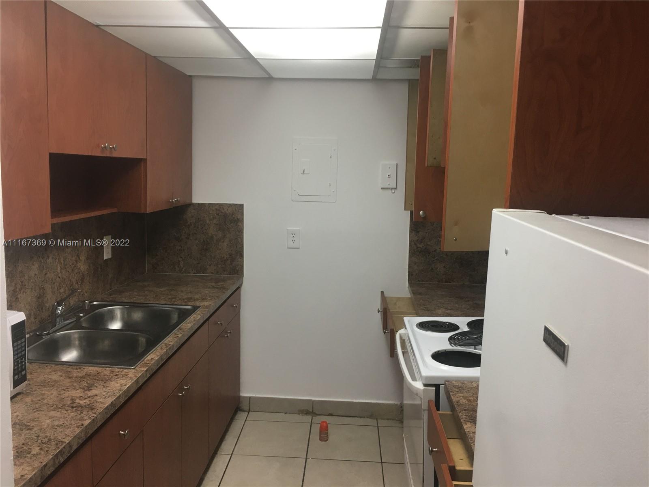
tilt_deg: -6.7
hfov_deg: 61.7
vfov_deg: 48.2
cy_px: 244
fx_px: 544
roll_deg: -1.5
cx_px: 324
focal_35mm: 29
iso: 80
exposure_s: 1/30
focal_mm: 4.15
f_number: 2.2
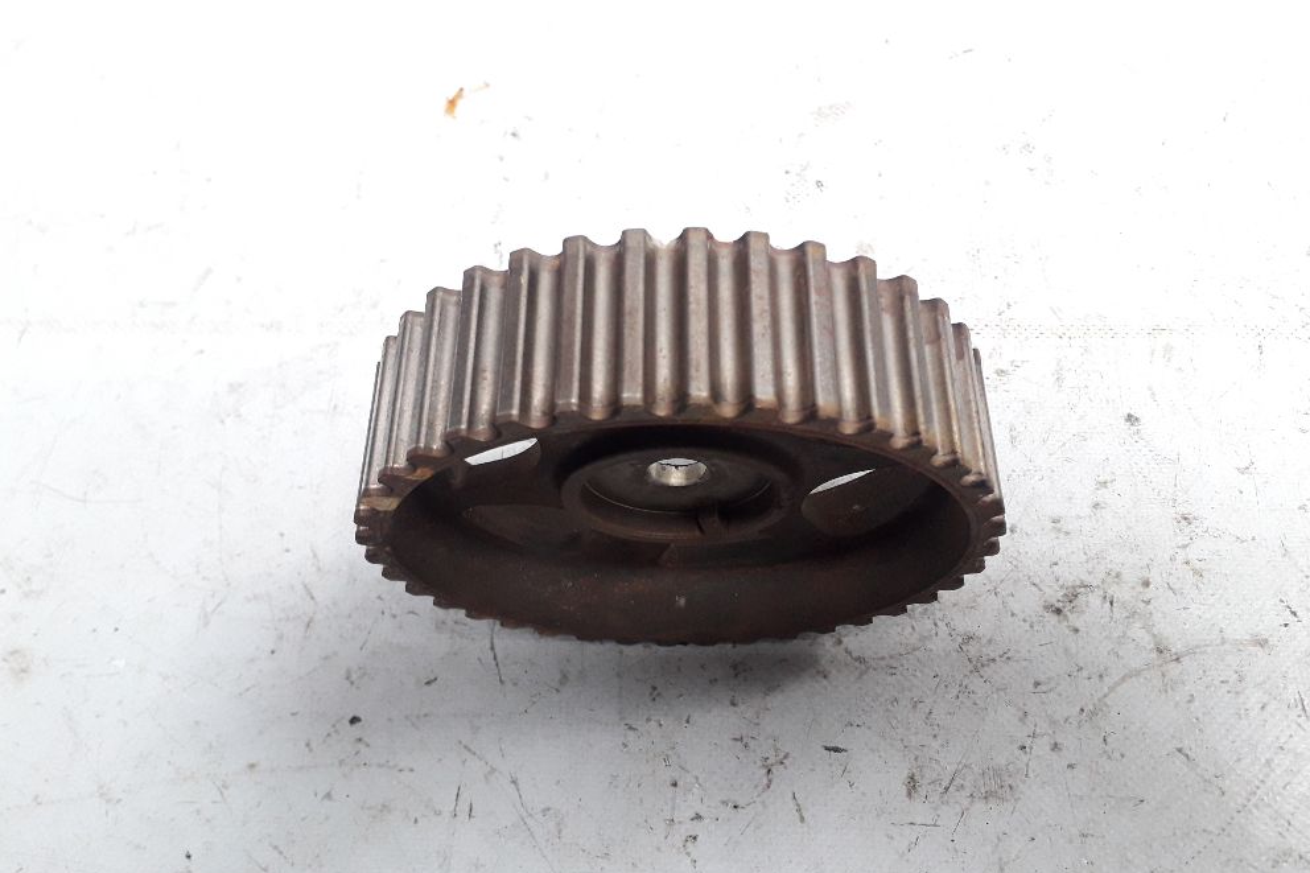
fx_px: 1055
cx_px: 644
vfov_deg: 44.9
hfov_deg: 63.7
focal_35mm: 29
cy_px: 402
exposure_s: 1/50
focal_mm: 3.6
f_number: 1.9
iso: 200
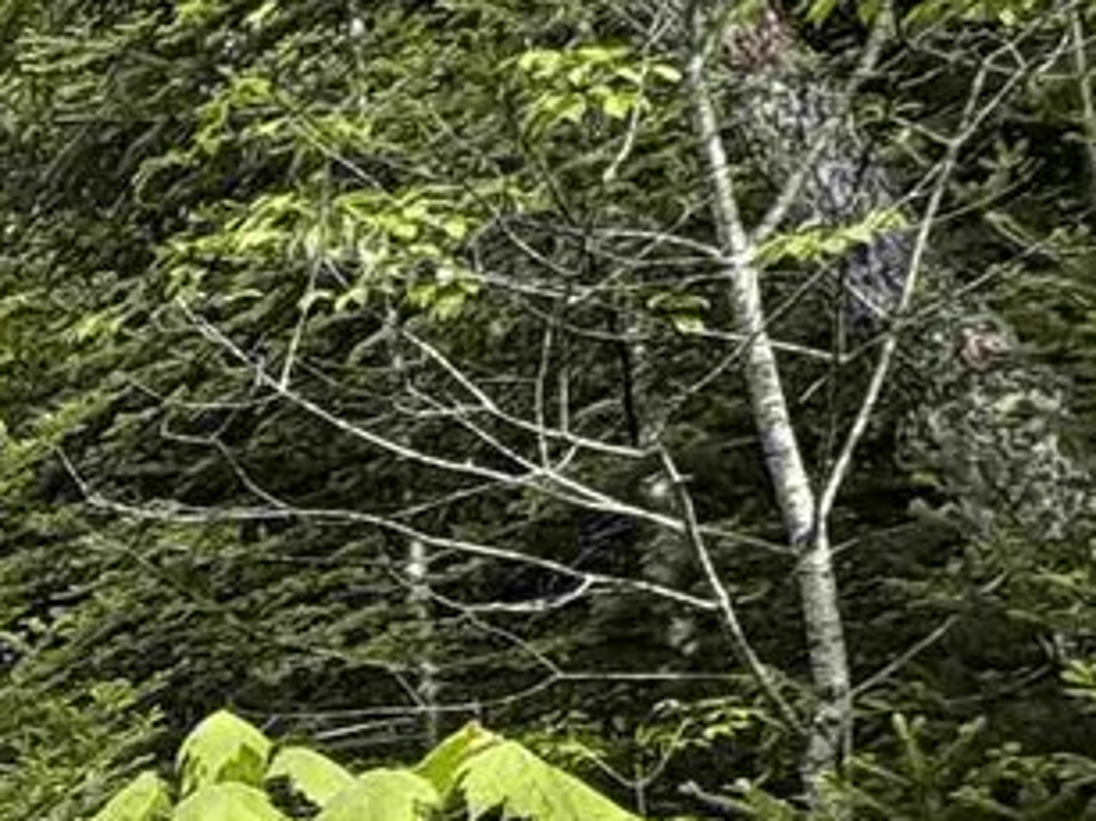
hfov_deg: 14.7
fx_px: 2310
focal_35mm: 73
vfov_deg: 17.9
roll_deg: -2.0
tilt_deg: +9.9
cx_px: -1592
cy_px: 1256
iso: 40
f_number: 2.2
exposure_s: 1/525
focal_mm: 2.22
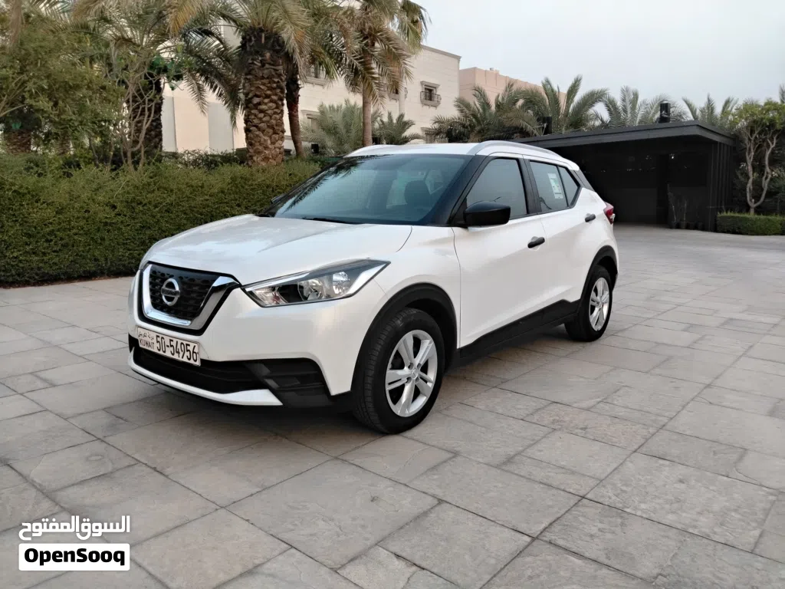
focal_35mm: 27
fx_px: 612
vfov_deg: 51.4
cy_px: 294
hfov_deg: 65.3
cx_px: 392
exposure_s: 1/100
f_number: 1.8
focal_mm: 4.05
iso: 197
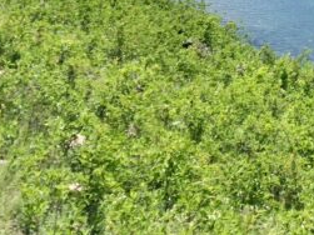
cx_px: 358
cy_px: -167
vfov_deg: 13.9
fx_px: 870
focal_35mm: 96
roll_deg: -0.8
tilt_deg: -1.1
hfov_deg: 19.5
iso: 20
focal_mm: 4
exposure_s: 1/1372
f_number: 1.8
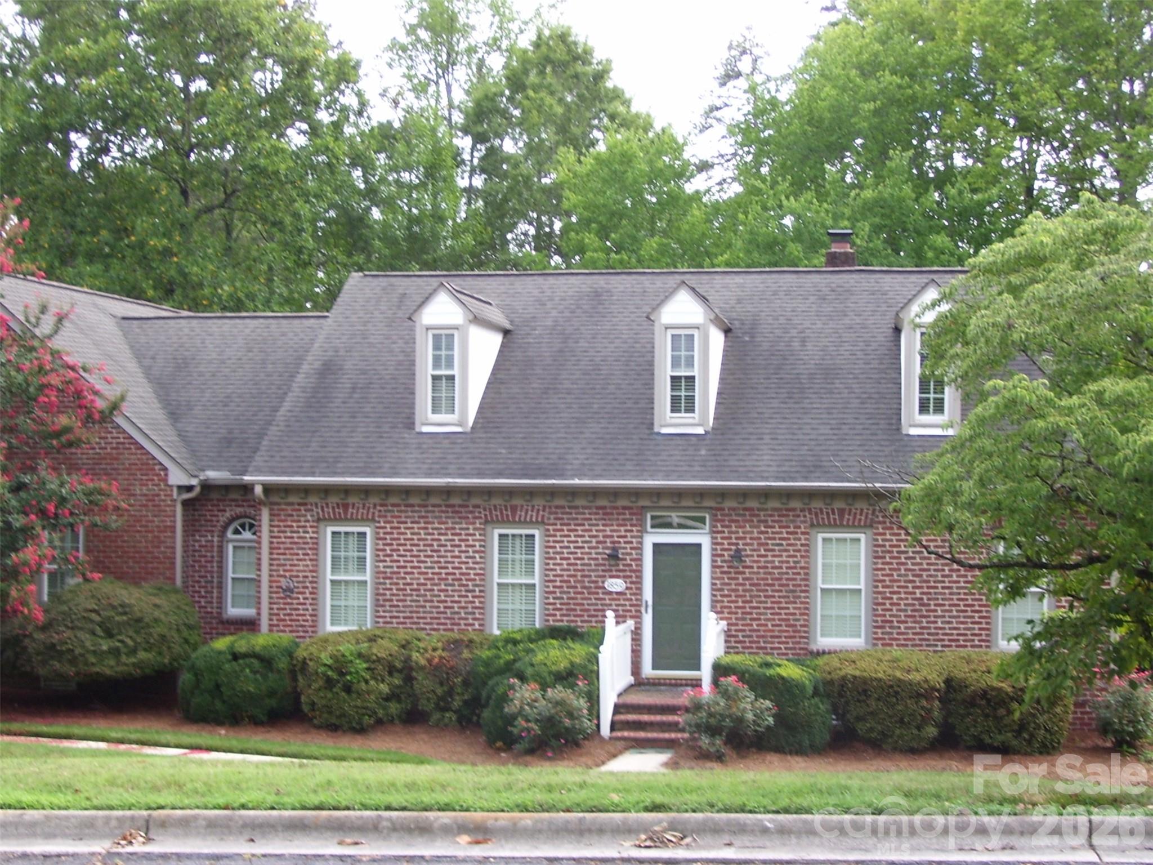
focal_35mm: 56
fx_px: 1865
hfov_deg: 34.3
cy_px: 432
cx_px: 576
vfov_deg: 26.1
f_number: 3.4
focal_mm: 9.4
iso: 80
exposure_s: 1/125
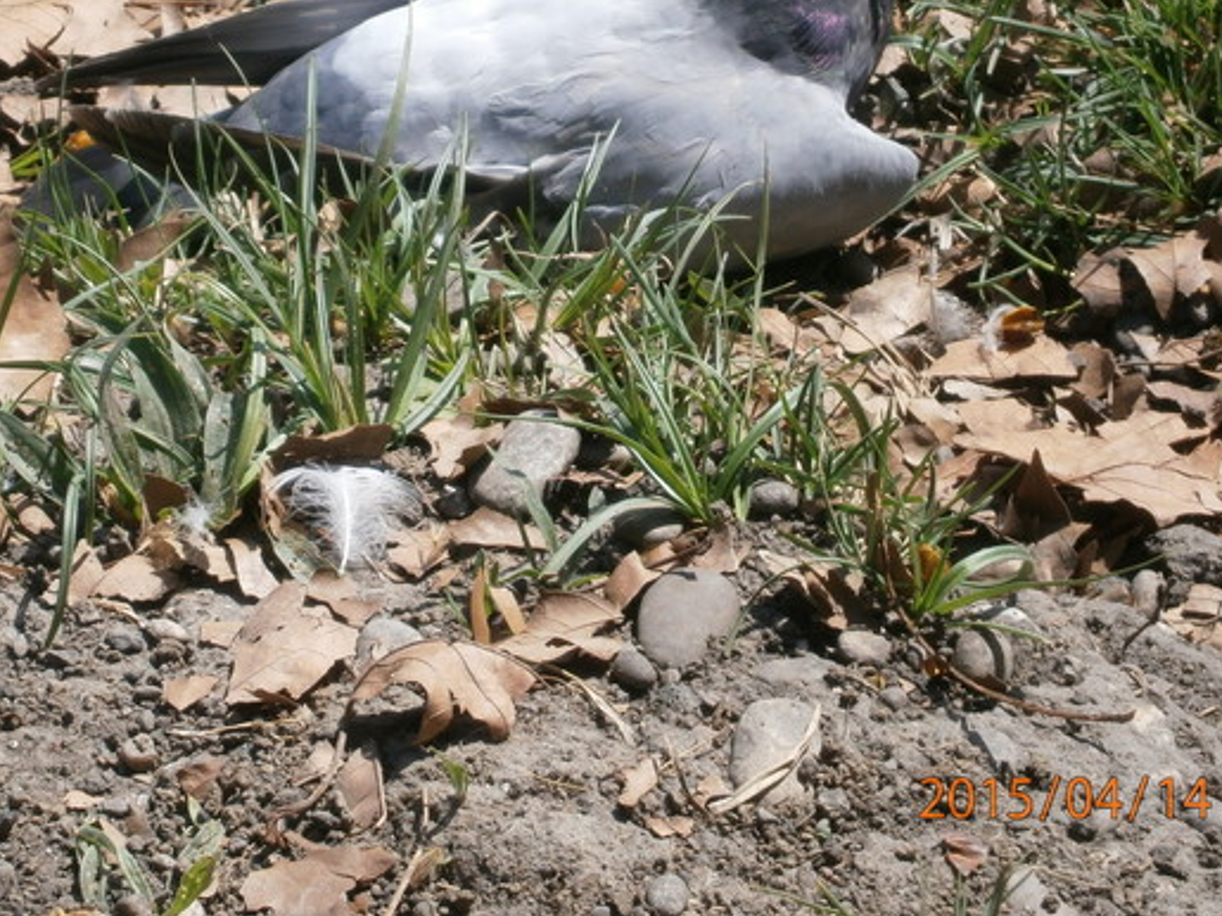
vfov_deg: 7.3
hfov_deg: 9.8
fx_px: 7129
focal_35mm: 202
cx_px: 375
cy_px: 235
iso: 80
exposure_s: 1/200
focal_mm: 23.5
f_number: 6.5
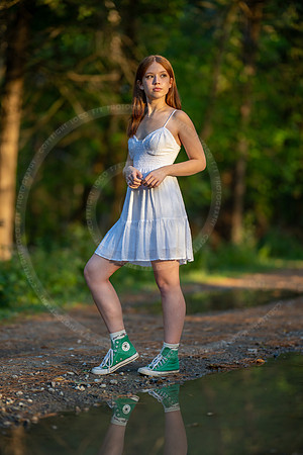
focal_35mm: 85
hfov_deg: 16.1
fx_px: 1073
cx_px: 152
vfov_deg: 23.9
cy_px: 228
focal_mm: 85
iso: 160
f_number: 1.2
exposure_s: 1/1000
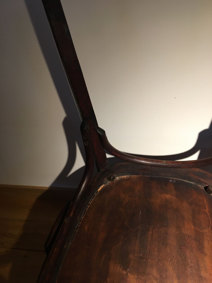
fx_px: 237
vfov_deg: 61.7
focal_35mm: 29
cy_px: 142
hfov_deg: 48.2
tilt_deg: -38.7
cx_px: 106
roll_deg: +5.9
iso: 100
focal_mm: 4.15
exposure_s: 1/33
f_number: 2.2
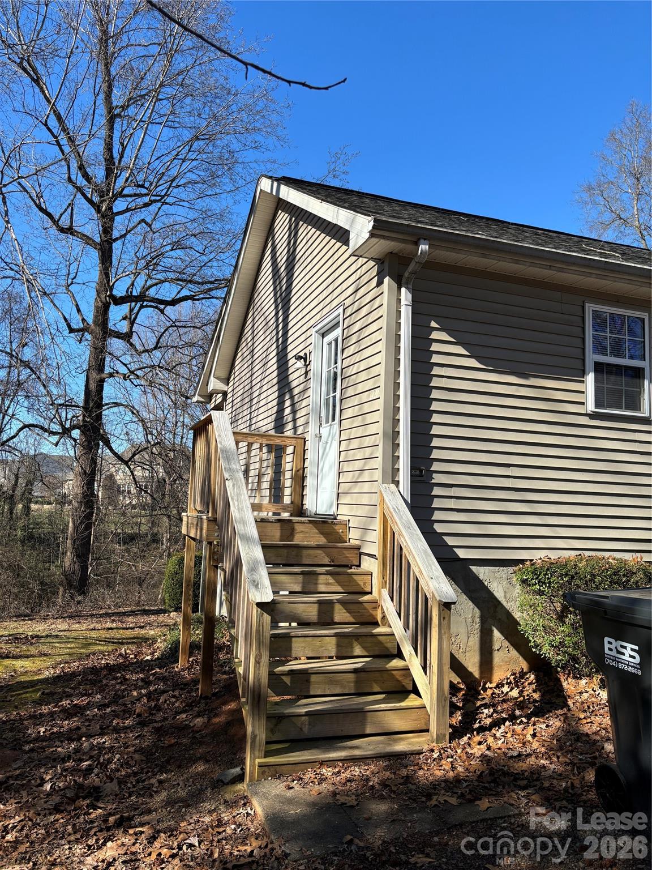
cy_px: 435
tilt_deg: +8.0
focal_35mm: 26
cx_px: 326
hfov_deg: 53.1
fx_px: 653
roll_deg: -1.9
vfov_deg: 67.3
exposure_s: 1/2242
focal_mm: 5.96
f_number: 1.6
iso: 50
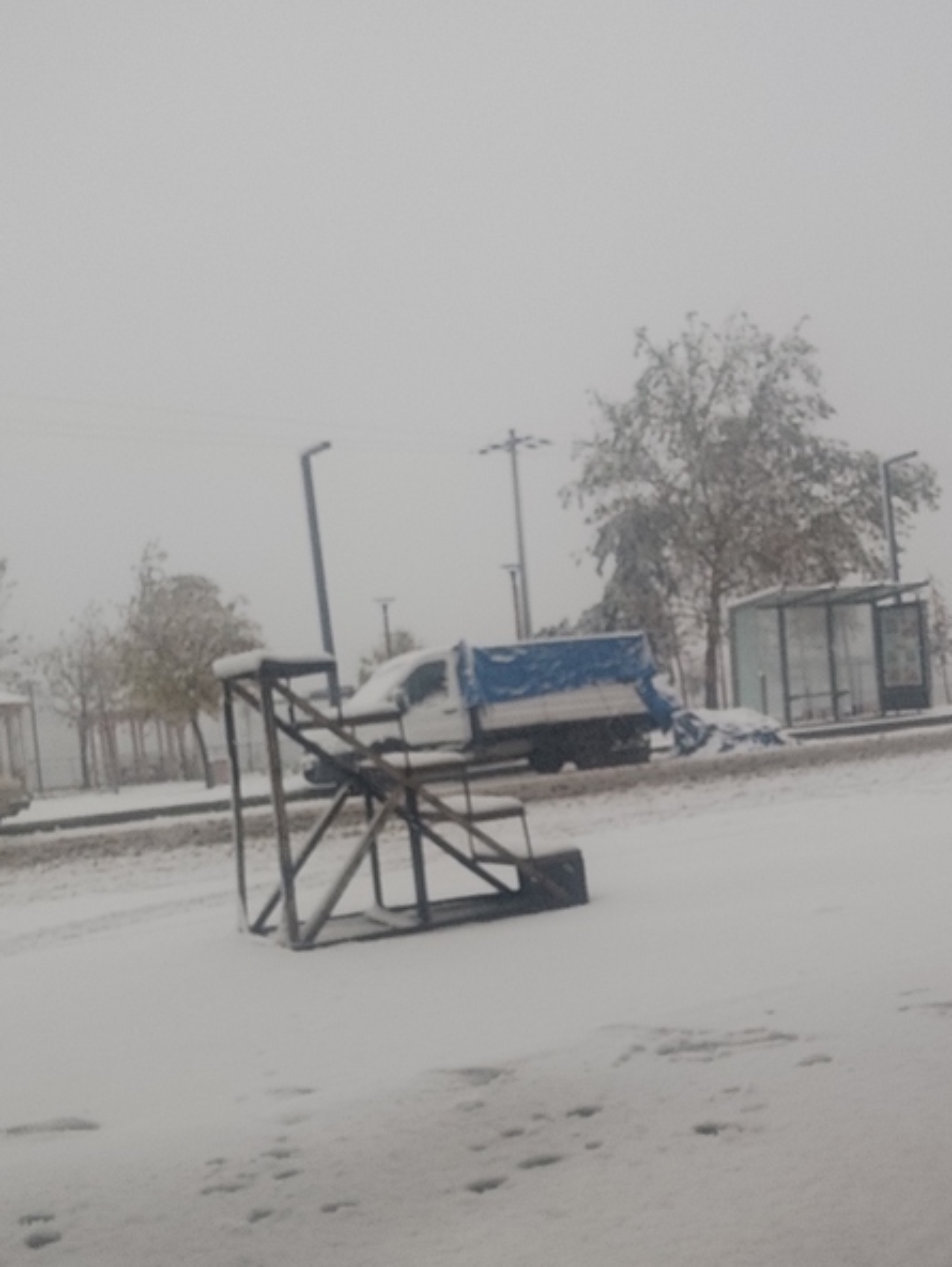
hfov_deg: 45.4
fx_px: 1135
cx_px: 541
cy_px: 818
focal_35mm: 31
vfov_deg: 57.3
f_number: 2.45
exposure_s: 1/133
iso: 50
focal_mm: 3.49
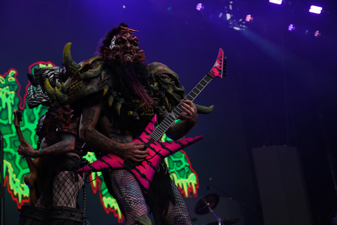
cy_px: 112
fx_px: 637
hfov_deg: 29.7
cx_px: 168
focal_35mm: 68
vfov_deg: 20.0
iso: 100
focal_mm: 68
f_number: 4.5
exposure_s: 1/125
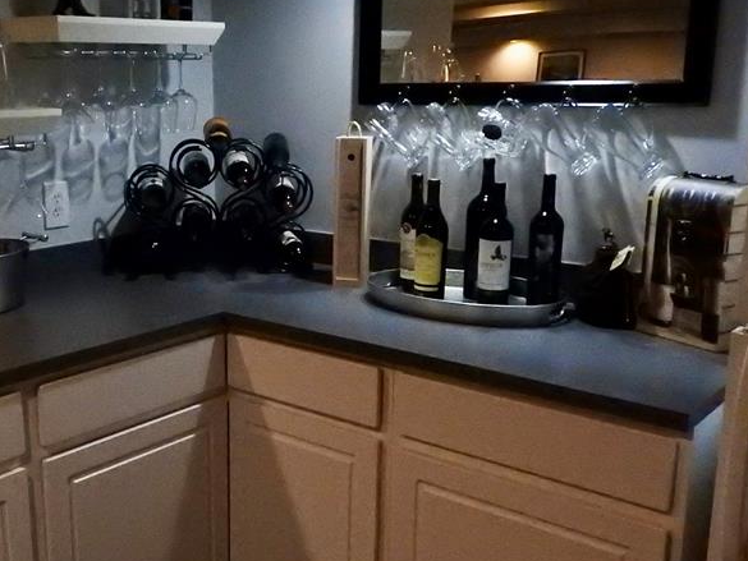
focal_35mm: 42
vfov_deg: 34.4
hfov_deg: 43.6
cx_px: 203
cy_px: 293
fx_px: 908
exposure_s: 1/250
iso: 1600
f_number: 3.3
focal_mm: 4.3
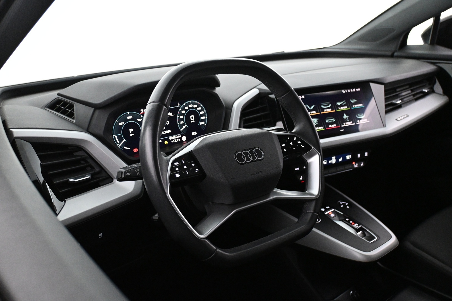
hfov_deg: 57.2
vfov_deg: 40.0
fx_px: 414
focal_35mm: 33
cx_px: 226
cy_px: 150
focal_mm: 22
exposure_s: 1/50
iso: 4000
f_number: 4
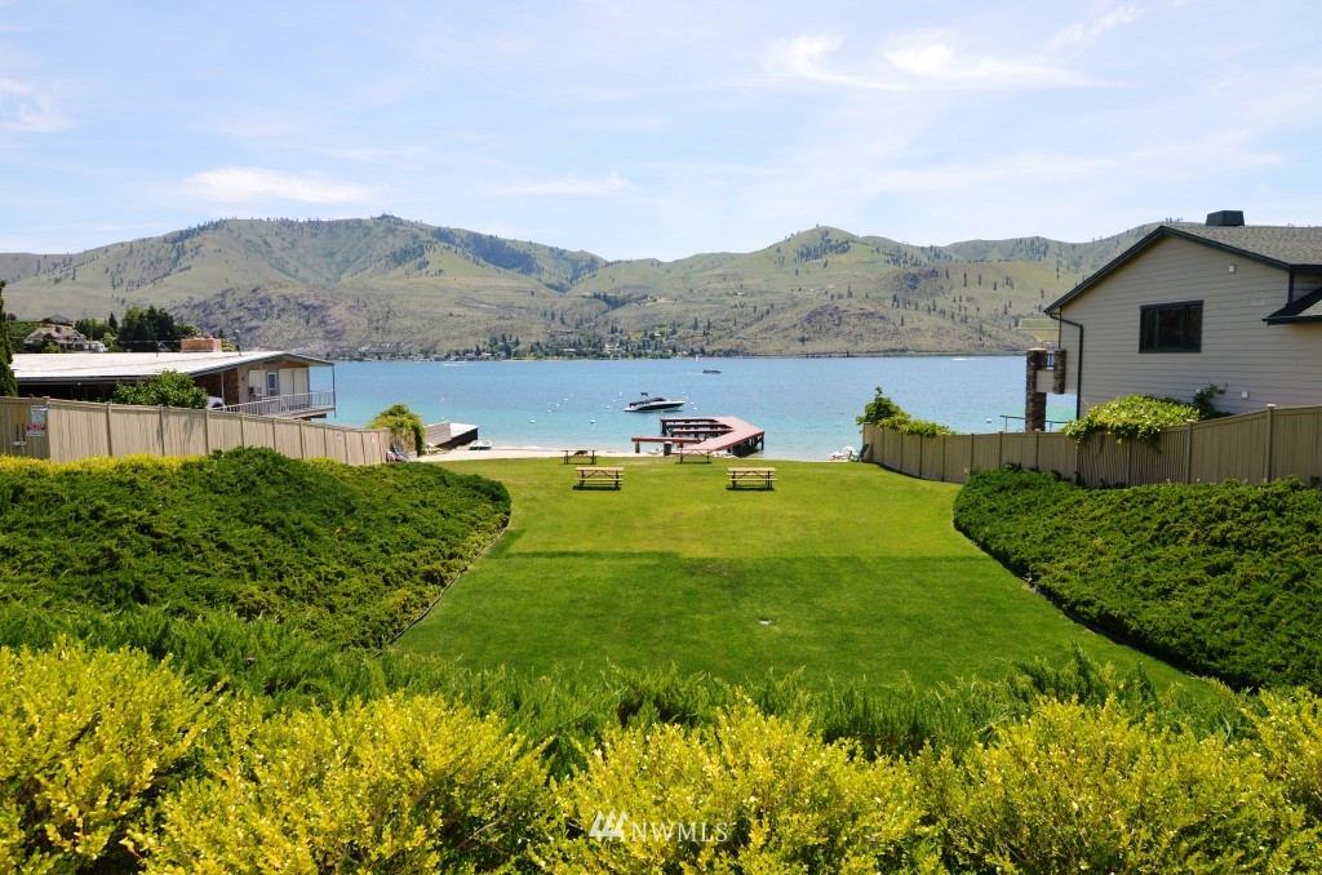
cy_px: 438
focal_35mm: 24
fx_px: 879
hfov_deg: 73.9
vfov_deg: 52.9
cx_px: 661
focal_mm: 16
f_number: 6.3
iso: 100
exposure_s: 1/250
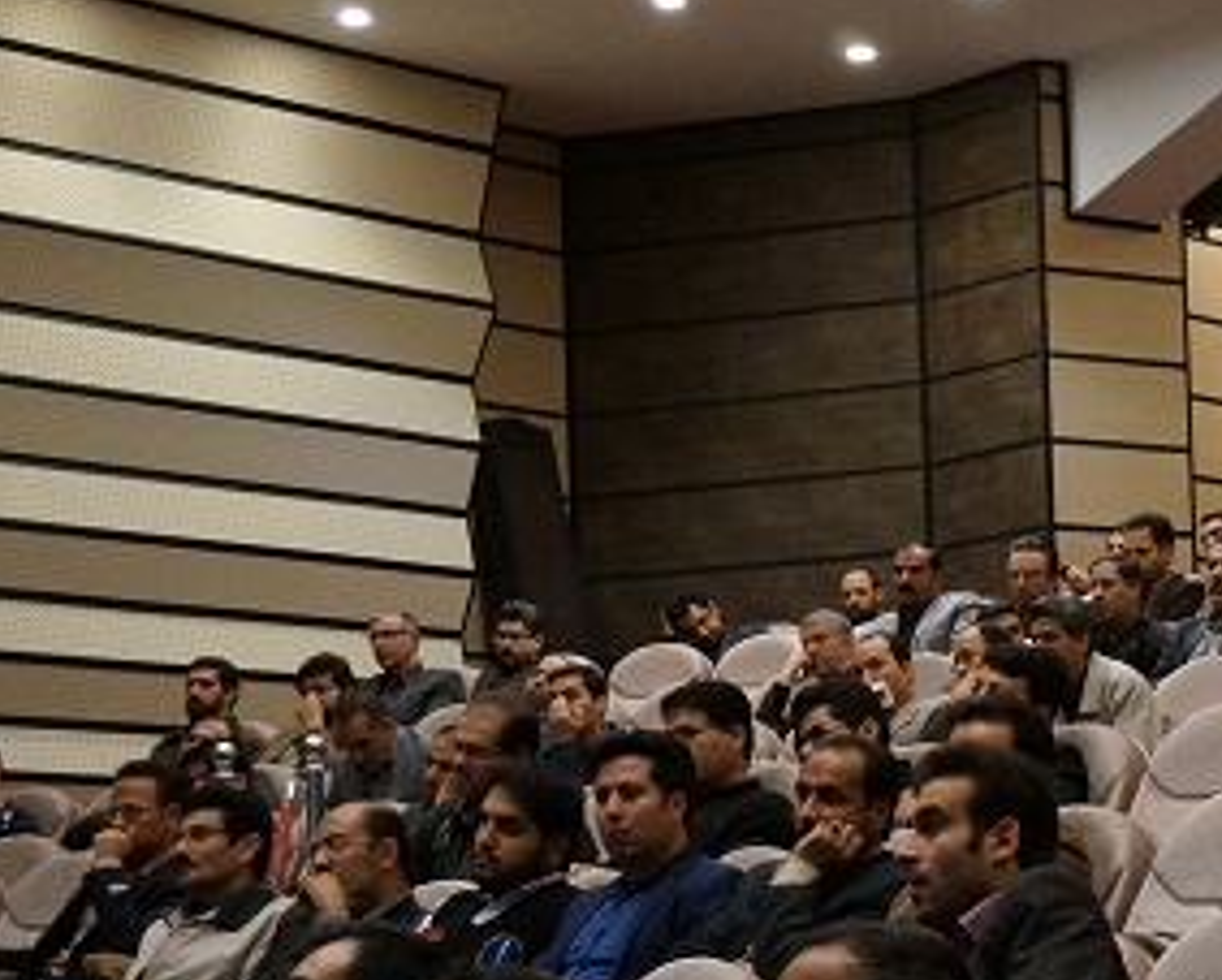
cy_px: 637
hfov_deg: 14.4
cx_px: 1641
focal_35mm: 127
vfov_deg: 12.2
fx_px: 4598
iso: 2500
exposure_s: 1/60
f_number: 5
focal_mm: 32
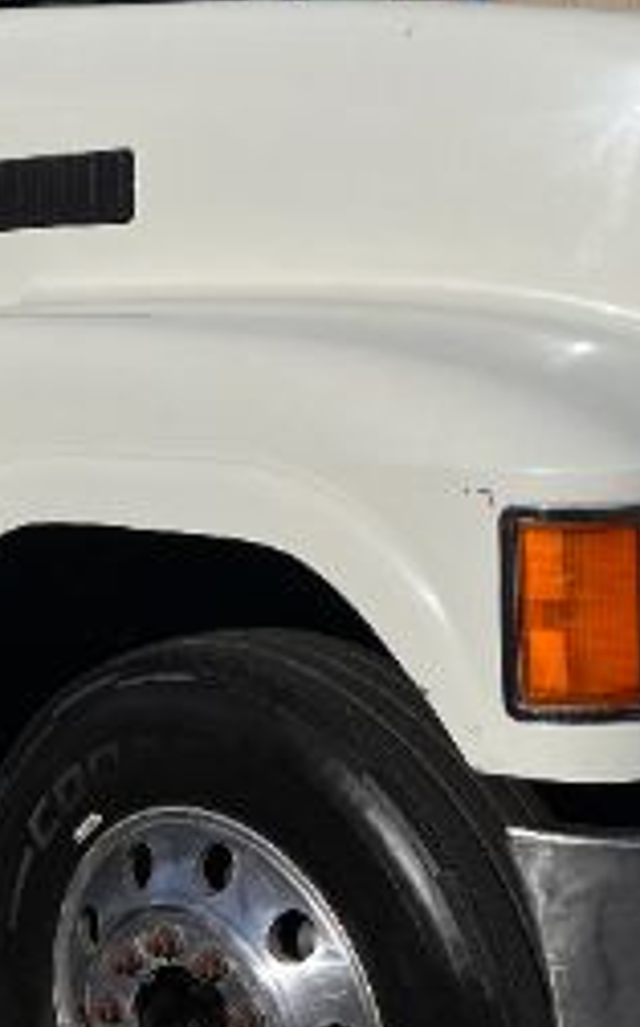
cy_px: 399
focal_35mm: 70
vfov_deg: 29.3
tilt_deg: -0.1
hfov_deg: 18.3
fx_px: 1958
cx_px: 86
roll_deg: -0.5
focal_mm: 5.1
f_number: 1.6
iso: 50
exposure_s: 1/17241
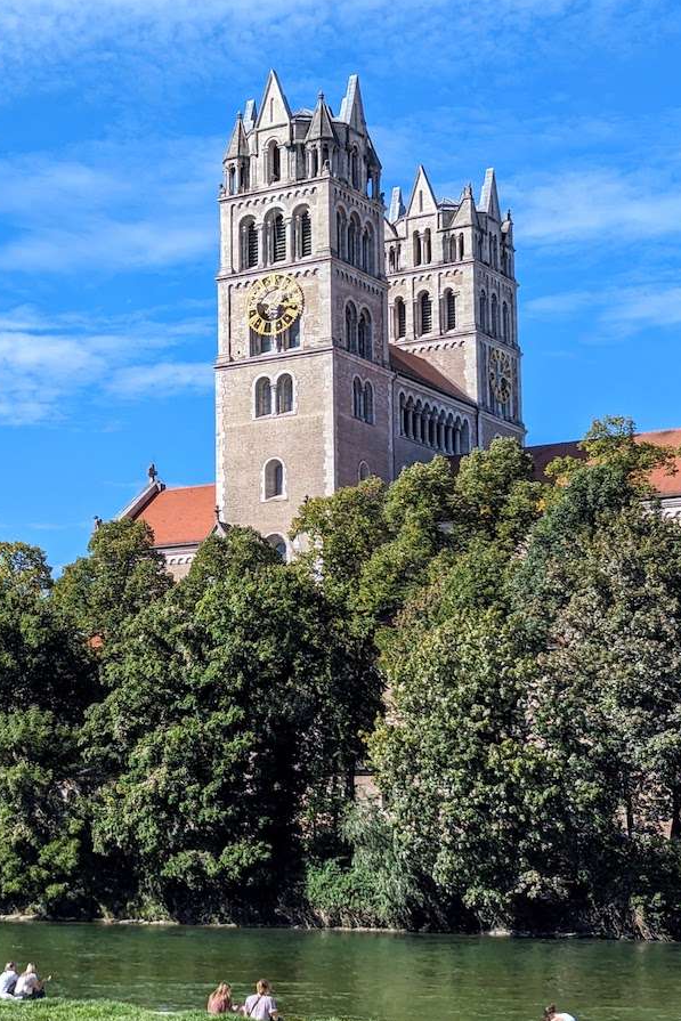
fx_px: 1900
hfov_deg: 19.9
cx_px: 49
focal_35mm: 67
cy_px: 509
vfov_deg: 30.1
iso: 44
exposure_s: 1/1490
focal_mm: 6.81
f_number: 1.85
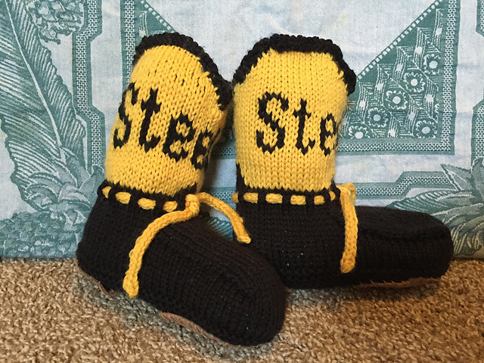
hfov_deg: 61.7
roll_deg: -1.3
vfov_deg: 48.2
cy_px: 182
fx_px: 405
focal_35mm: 29
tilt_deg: -24.7
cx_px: 242
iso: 250
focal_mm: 4.15
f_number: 2.2
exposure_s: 1/20
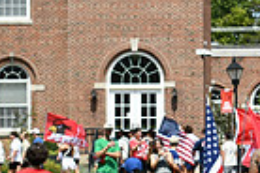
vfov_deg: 6.1
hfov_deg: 9.0
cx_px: 283
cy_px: 118
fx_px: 1639
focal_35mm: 227
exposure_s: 1/320
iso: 100
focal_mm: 36
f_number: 8
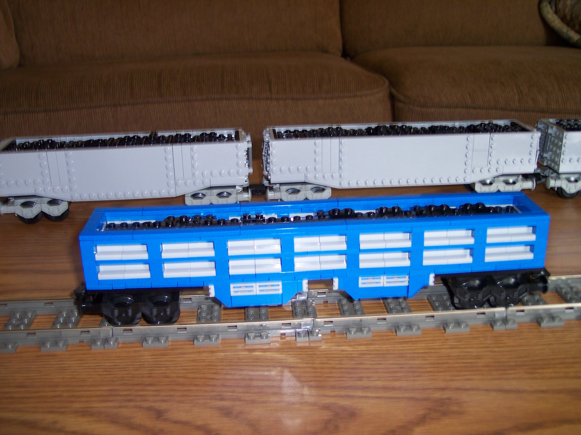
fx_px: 637
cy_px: 218
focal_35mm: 38
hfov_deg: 49.0
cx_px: 290
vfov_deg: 37.7
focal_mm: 8
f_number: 2.8
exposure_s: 1/30
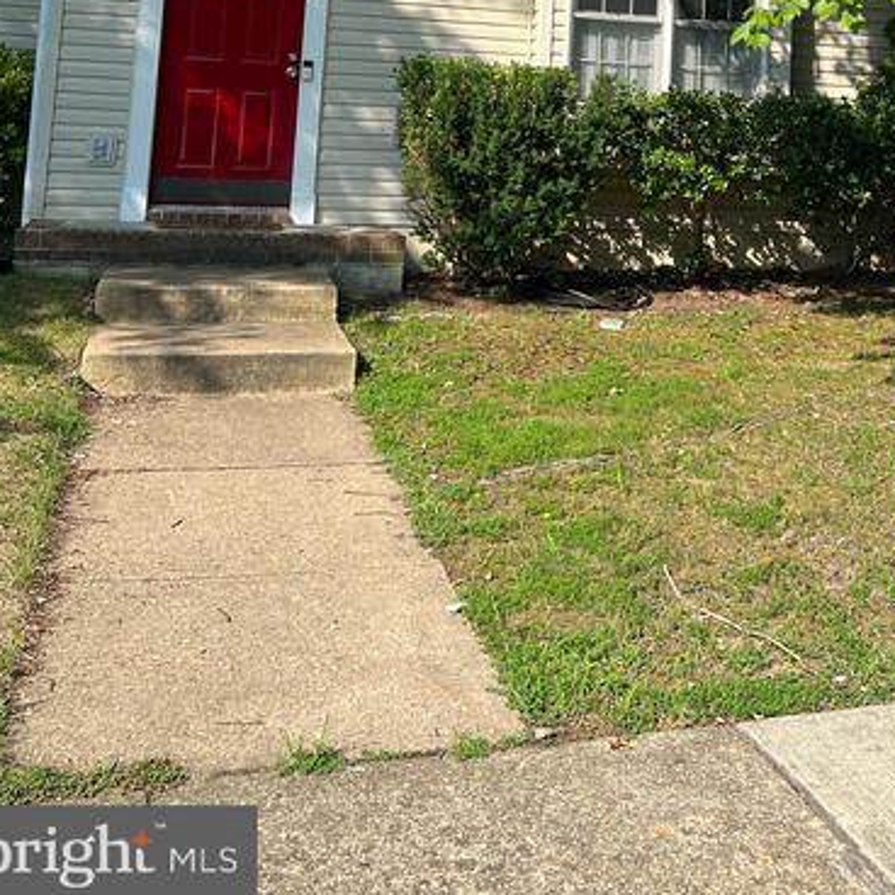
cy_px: -29
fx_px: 1404
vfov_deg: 32.2
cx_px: 654
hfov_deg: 34.7
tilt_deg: +7.4
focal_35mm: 48
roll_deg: -1.8
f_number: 1.5
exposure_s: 1/2457
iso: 50
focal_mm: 5.7
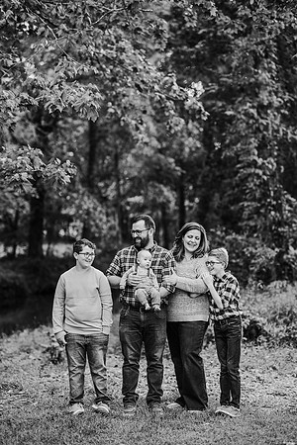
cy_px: 222
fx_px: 1052
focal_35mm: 85
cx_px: 148
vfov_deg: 23.9
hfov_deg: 16.1
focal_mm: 85
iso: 125
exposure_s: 1/200
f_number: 2.2
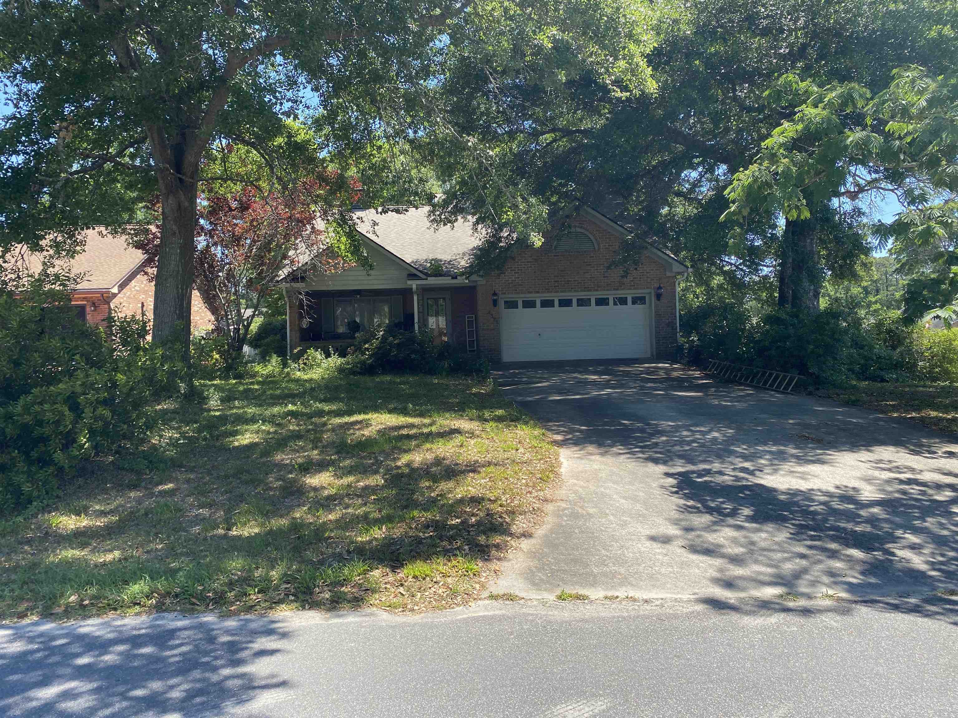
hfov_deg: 67.3
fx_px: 720
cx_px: 479
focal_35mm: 26
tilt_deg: -0.3
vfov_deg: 53.1
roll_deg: +2.9
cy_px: 359
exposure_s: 1/822
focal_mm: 4.25
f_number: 1.8
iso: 32
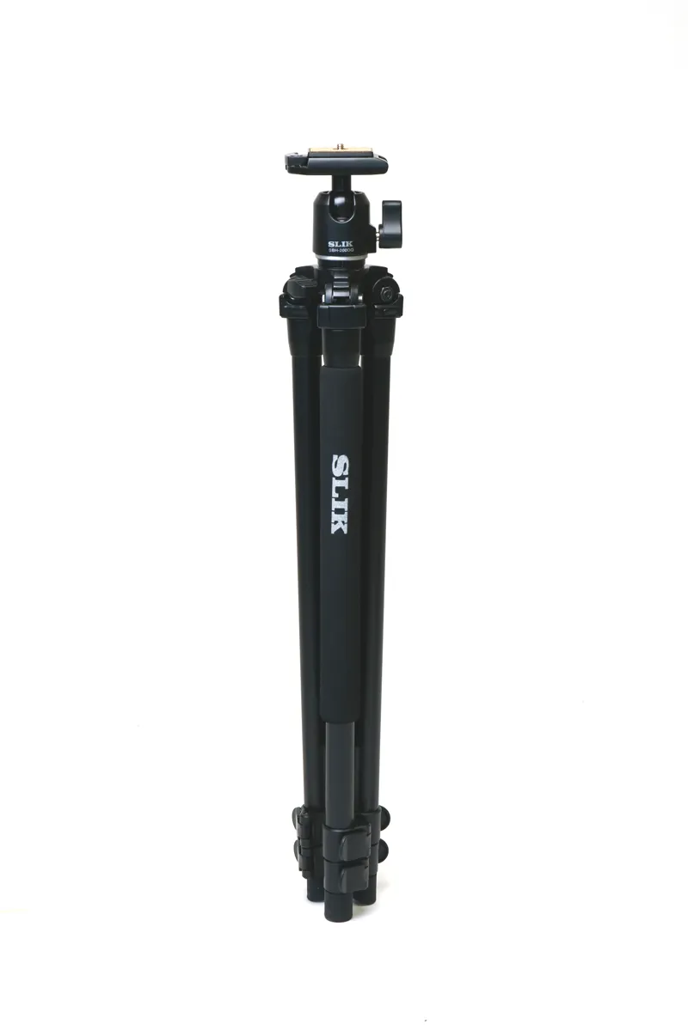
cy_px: 515
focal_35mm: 75
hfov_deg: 18.2
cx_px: 344
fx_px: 2149
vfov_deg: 27.0
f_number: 16
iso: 400
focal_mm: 50
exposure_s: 1/20
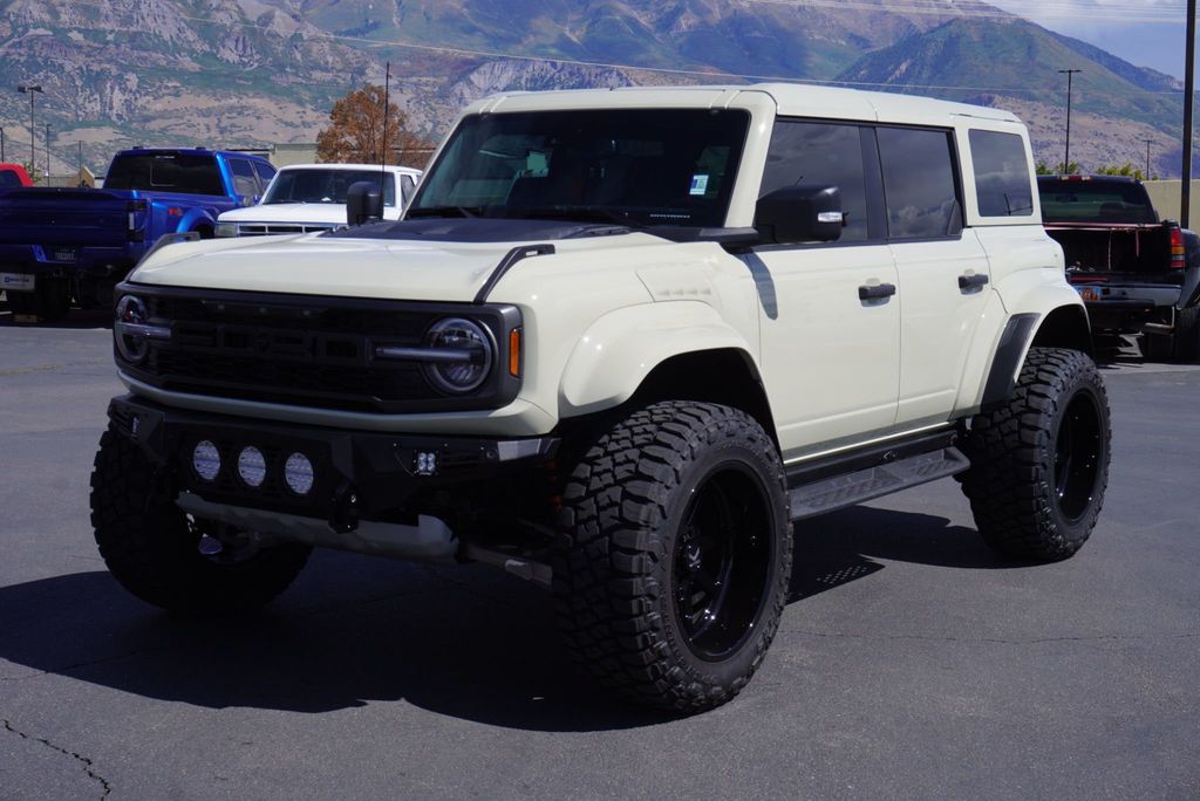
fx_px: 1751
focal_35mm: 52
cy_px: 400
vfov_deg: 25.8
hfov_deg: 37.8
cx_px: 600
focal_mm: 35
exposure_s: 1/200
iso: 100
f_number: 11
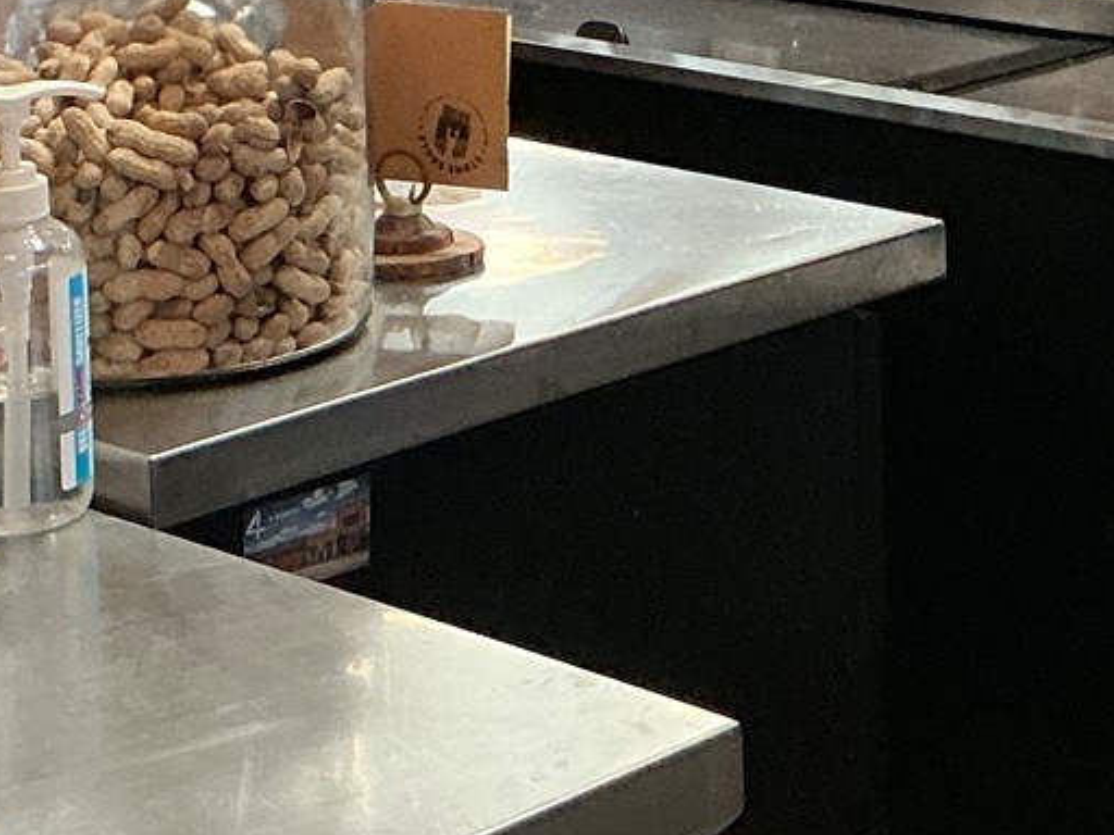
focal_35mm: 112
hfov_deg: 17.5
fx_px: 3604
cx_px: 822
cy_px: -376
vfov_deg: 12.6
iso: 200
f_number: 1.8
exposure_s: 1/60
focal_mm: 3
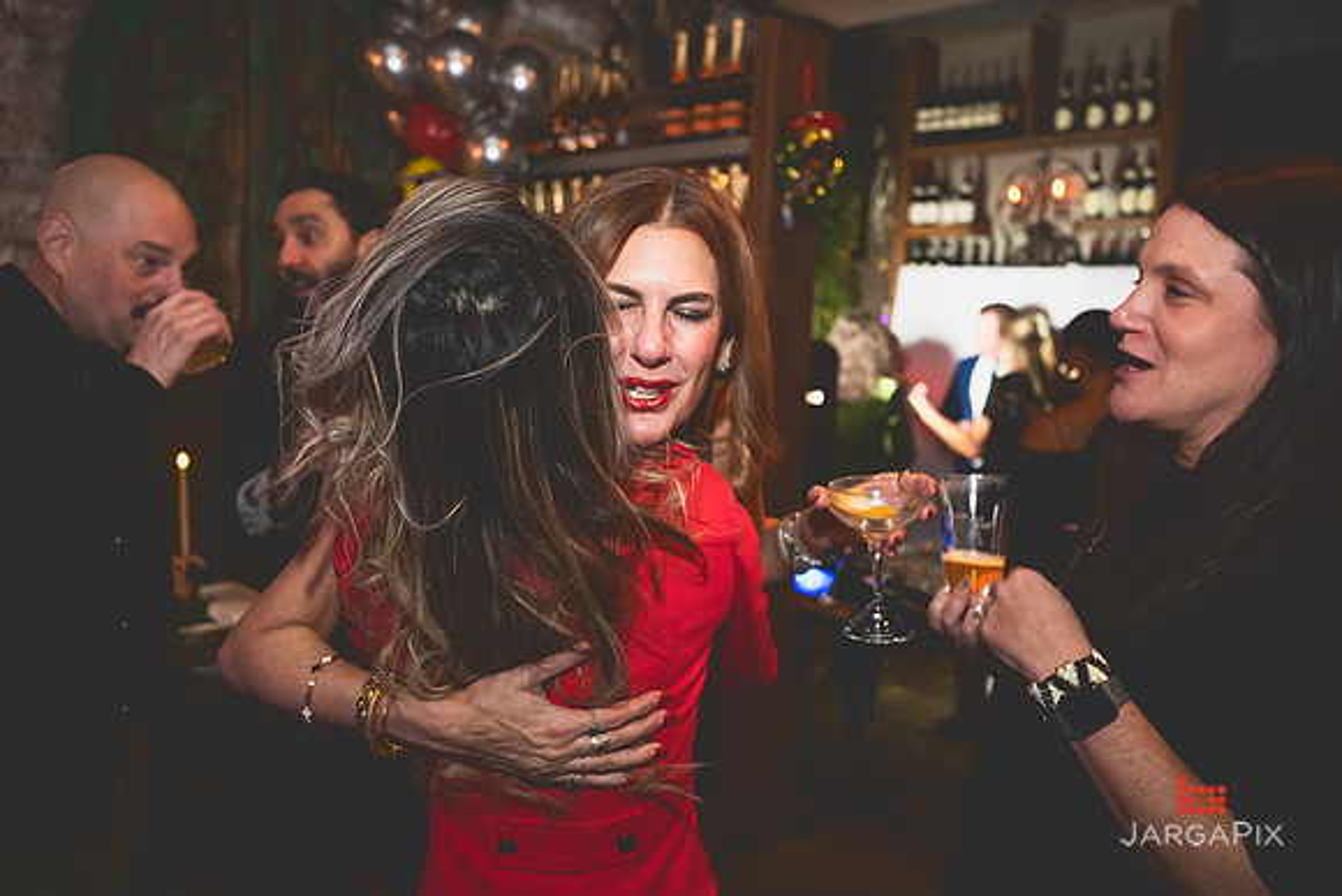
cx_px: 671
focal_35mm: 27
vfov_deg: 47.5
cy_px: 448
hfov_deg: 66.8
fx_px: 1018
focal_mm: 26
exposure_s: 1/100
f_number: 2.8
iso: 3200
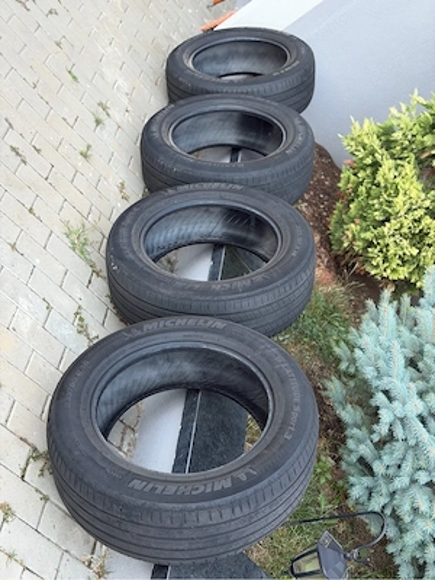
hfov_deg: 30.3
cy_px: 290
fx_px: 804
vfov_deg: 39.7
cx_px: 218
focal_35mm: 48
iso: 250
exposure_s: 1/60
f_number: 1.78
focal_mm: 6.76
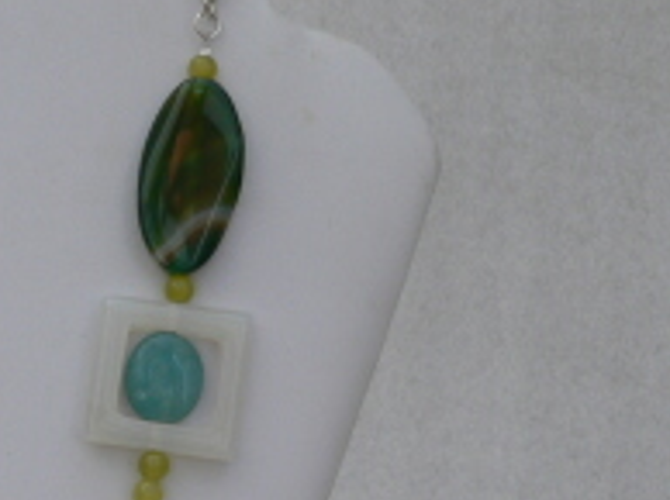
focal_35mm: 103
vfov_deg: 14.1
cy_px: 534
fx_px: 1991
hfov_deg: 18.3
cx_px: -93
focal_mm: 6.5
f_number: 3.3
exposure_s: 1/125
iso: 80
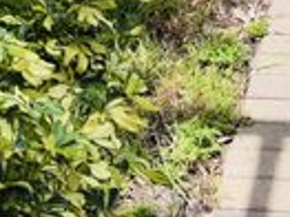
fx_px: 1063
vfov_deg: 11.1
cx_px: 310
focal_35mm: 127
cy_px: -135
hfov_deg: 15.2
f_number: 1.6
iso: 50
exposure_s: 1/2062
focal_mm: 5.96
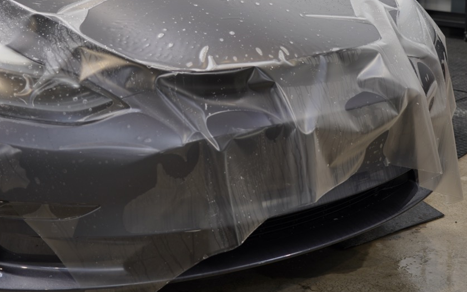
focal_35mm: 76
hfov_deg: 27.1
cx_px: 214
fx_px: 967
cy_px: 60
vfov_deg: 17.0
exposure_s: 1/50
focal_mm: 49
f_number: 4
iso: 125
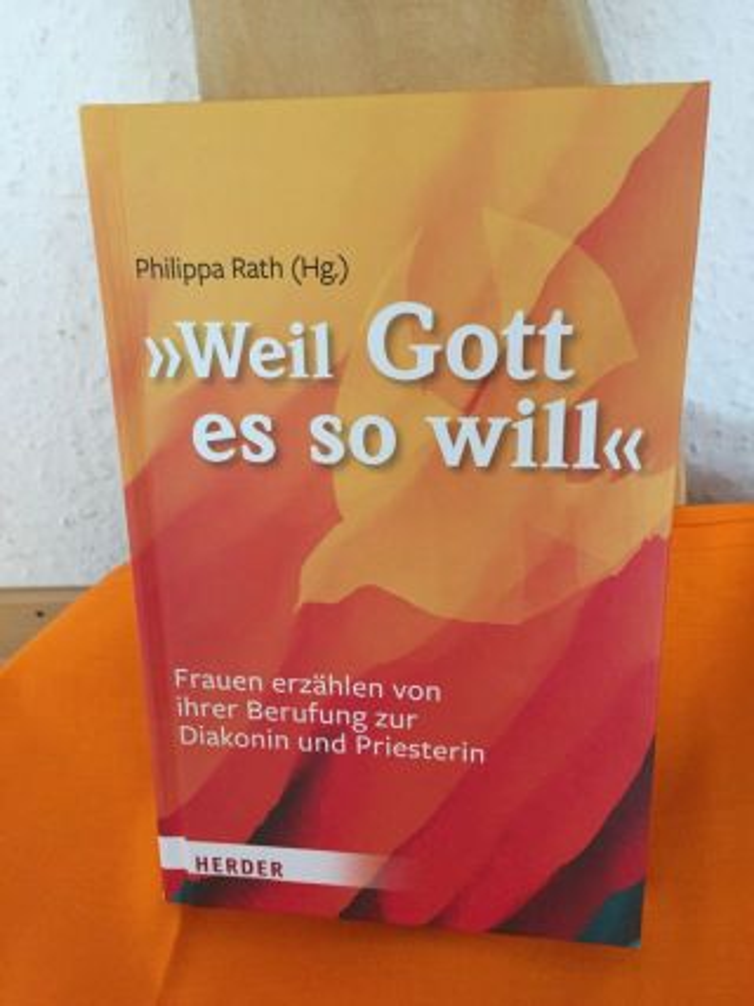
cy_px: 503
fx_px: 843
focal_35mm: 29
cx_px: 377
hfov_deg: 48.2
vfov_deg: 61.7
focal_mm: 4.15
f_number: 2.2
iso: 250
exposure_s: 1/20
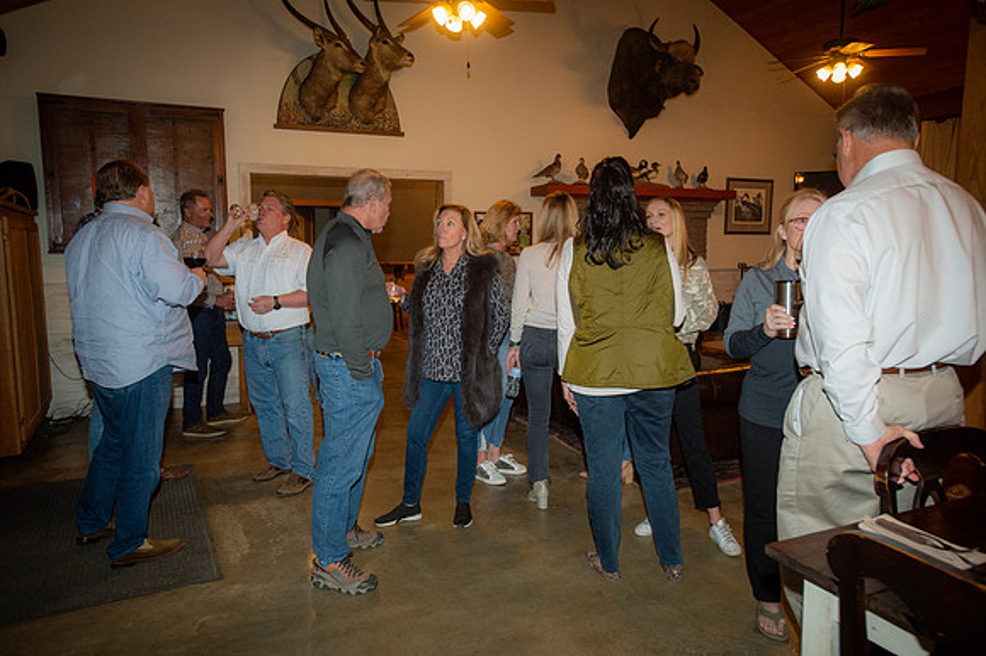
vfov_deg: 49.5
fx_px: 712
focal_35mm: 26
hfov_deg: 69.4
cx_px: 493
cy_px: 328
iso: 4000
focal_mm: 26
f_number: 4.5
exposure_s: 1/160
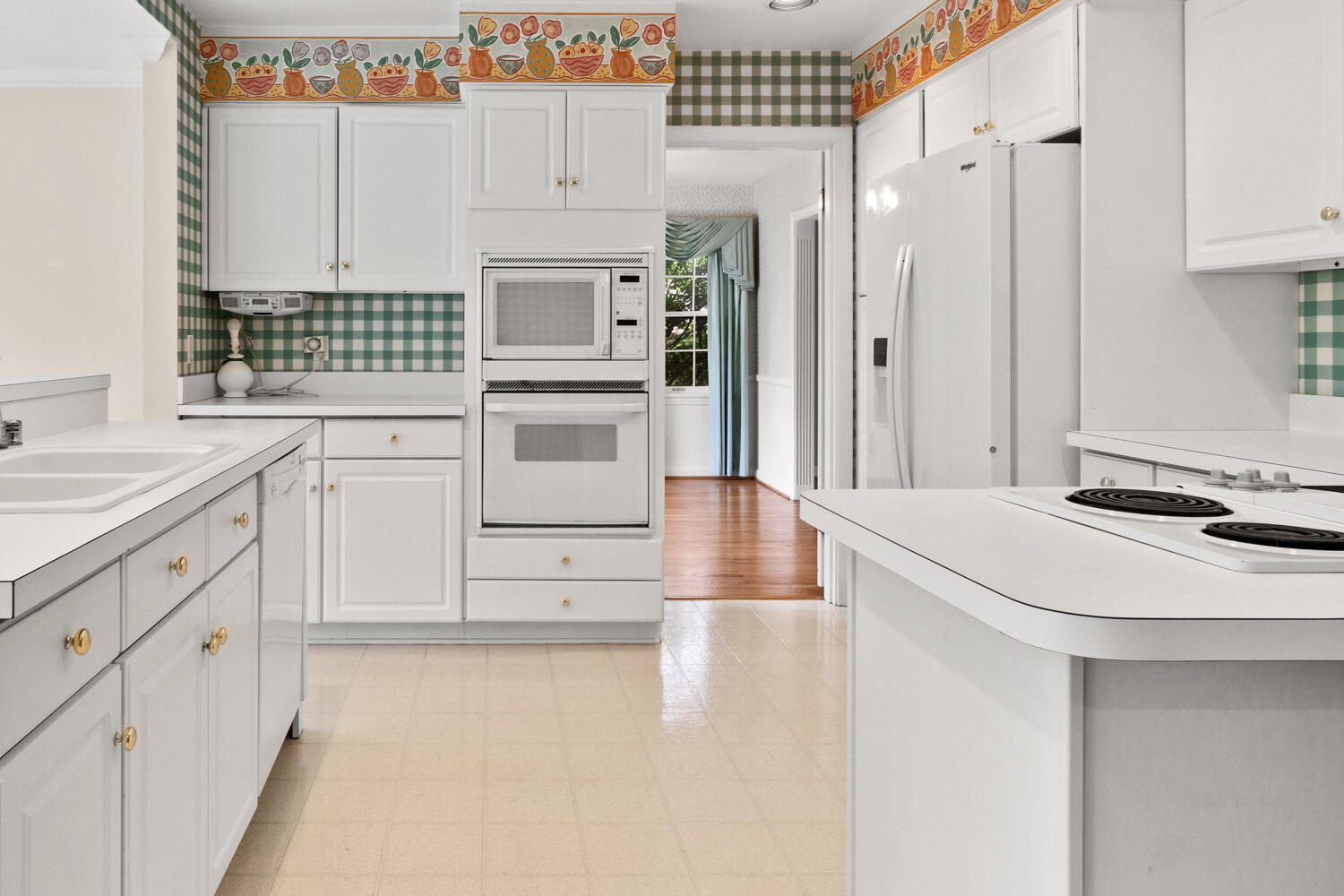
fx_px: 933
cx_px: 511
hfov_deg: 70.5
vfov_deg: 50.5
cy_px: 309
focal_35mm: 25
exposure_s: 1/4
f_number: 10
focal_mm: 10
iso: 400
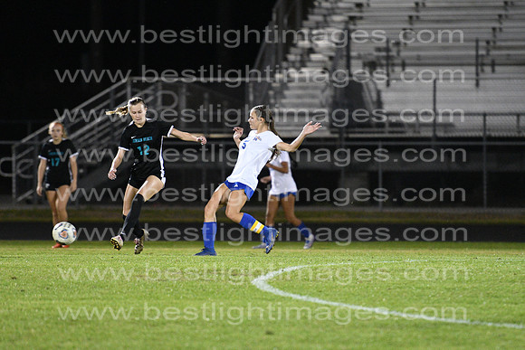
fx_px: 4376
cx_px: 262
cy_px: 175
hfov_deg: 6.9
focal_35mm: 300
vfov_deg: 4.6
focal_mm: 200
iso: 5600
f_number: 2.8
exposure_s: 1/800
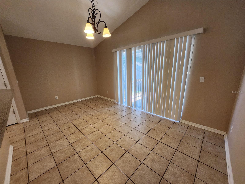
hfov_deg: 106.2
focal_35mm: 13
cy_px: 92
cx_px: 122
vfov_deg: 89.9
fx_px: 92
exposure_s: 1/60
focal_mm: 1.74
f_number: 2.2
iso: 160
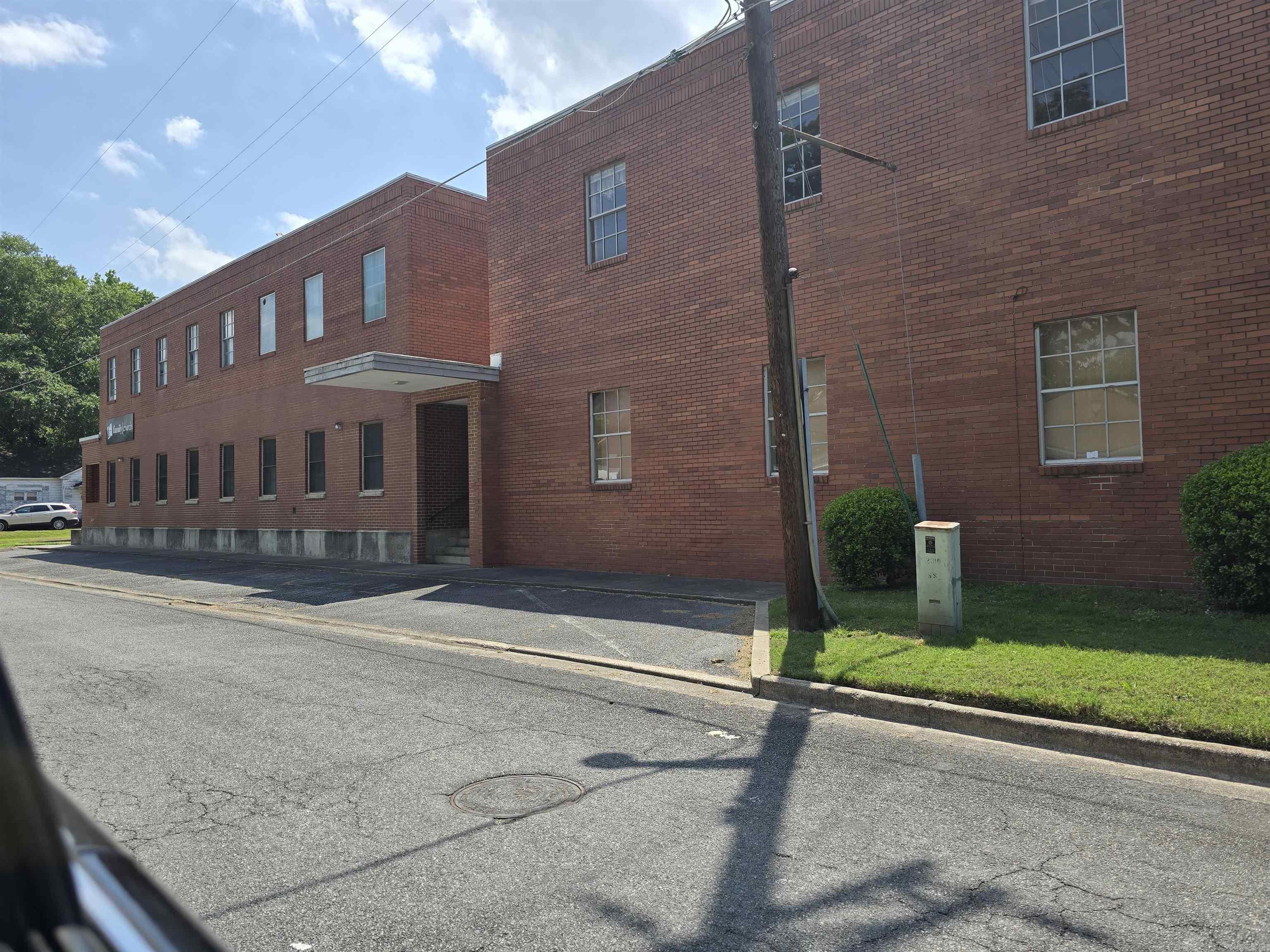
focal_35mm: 23
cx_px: 635
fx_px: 844
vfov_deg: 58.9
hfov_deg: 73.9
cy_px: 476
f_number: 1.7
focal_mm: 6.3
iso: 12
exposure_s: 1/732
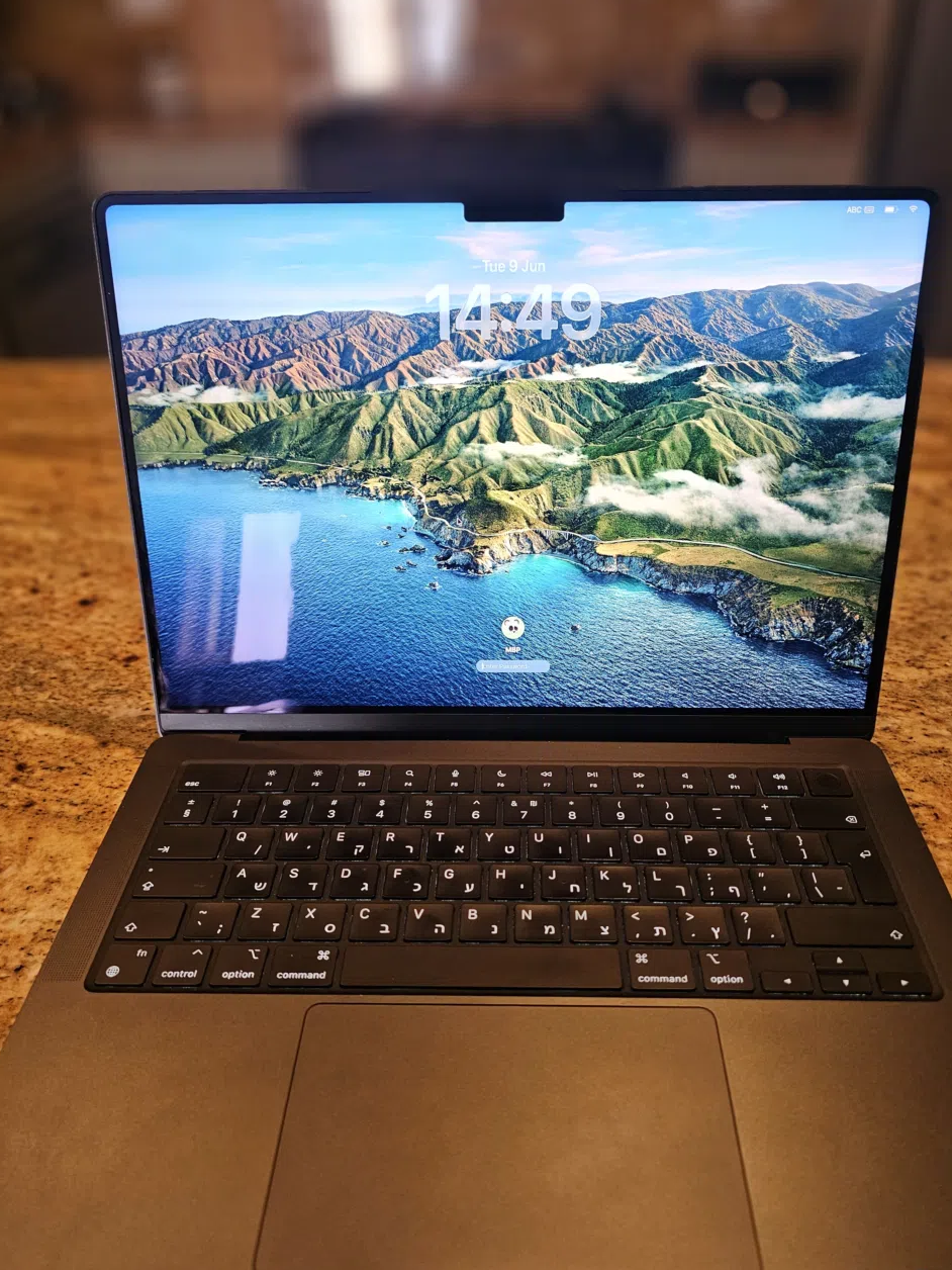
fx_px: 917
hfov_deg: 54.9
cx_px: 501
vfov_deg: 69.3
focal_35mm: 25
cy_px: 678
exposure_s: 1/100
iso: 400
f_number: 1.7
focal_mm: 6.3
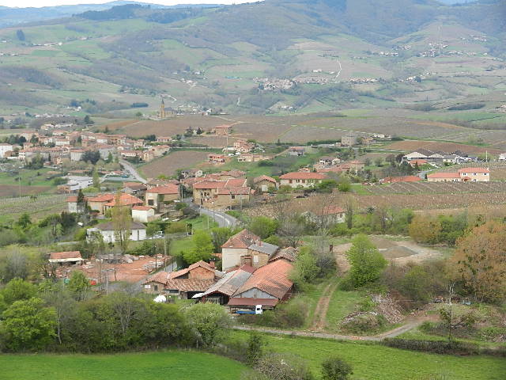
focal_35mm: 91
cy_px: 190
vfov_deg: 16.2
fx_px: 1330
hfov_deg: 21.5
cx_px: 253
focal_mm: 16.3
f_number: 4.9
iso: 160
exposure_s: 1/250
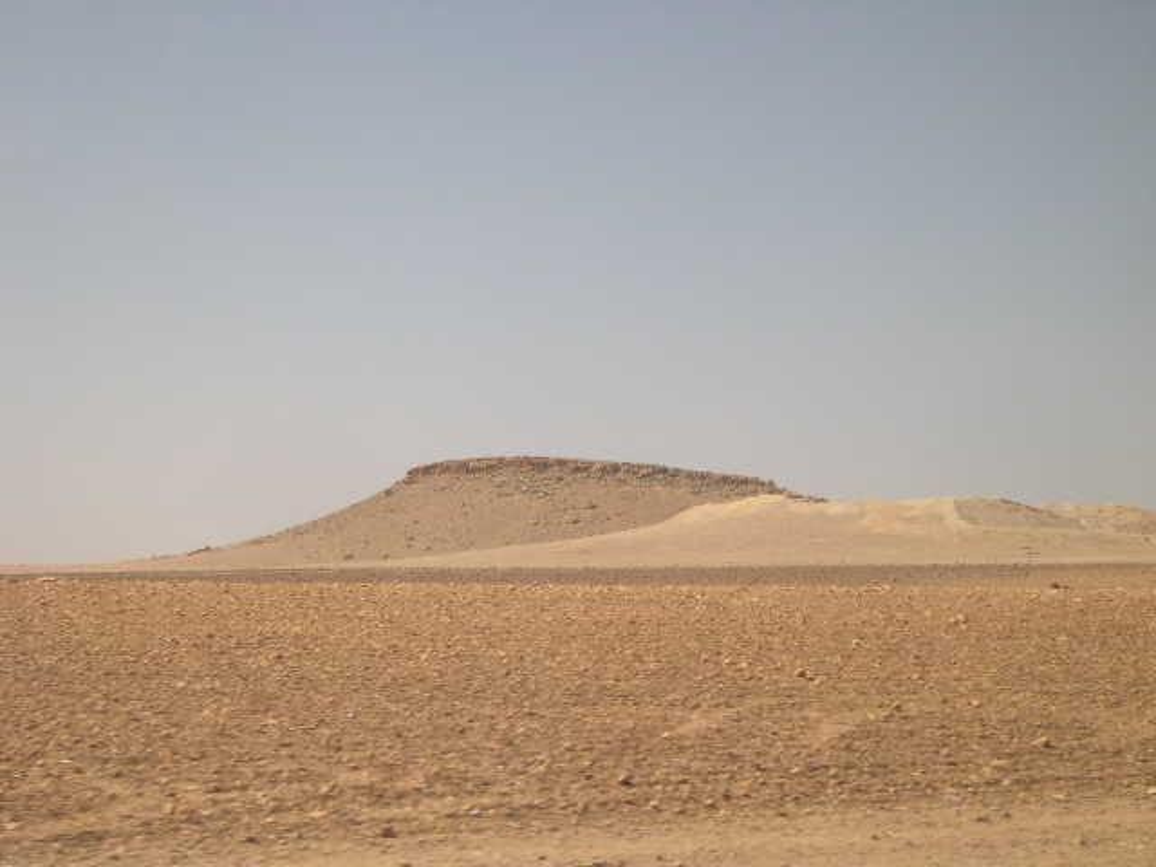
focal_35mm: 87
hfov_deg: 22.5
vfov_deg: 17.0
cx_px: 578
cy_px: 434
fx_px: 2905
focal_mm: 18.4
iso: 100
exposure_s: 1/437
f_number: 4.4
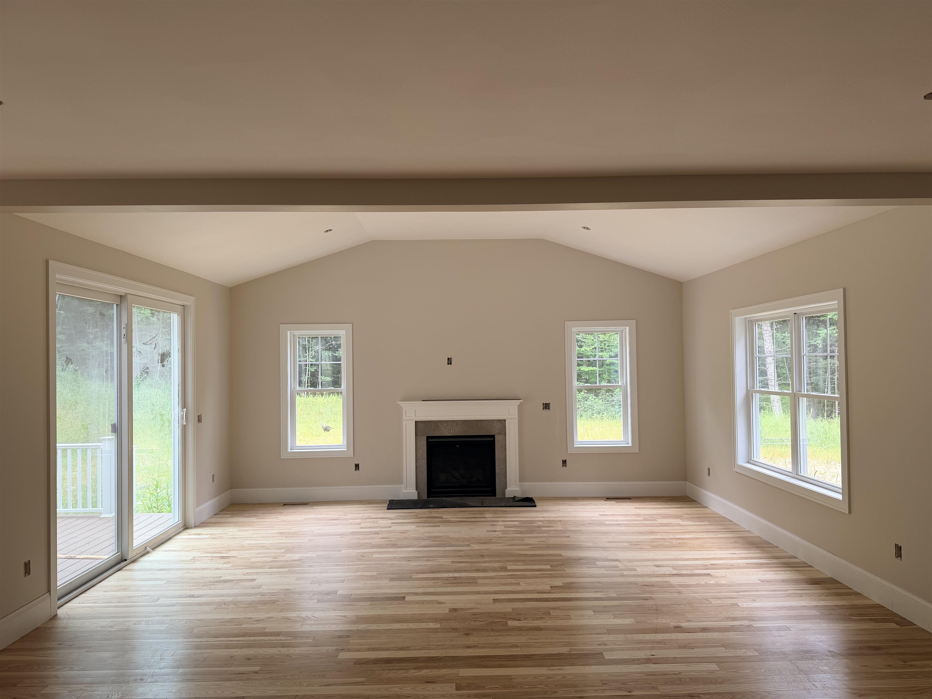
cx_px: 466
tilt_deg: +1.1
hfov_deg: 71.6
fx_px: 646
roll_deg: +0.6
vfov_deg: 56.8
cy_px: 350
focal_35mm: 24
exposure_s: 1/121
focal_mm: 6.76
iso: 64
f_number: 1.78
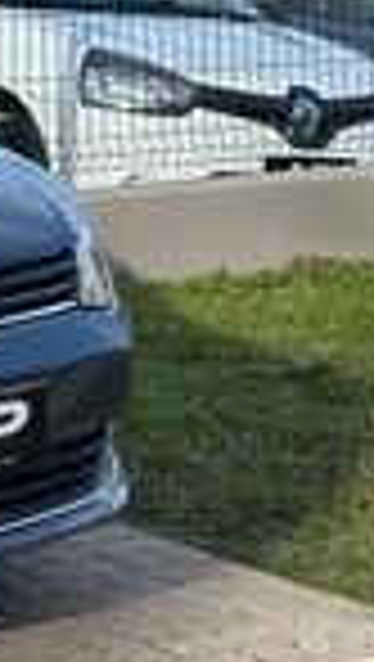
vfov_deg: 12.8
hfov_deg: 6.8
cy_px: 149
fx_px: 2936
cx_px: -631
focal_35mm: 167
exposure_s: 1/1376
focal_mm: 6.86
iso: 64
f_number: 1.78
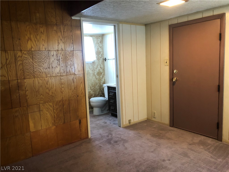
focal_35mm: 28
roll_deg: +4.3
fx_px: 185
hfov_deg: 63.4
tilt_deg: -8.3
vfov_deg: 49.7
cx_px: 114
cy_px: 86
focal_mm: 3.99
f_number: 1.8
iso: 100
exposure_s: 1/13
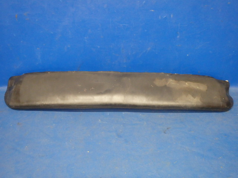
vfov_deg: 49.7
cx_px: 119
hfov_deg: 63.4
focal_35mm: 28
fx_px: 193
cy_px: 89
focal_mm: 5
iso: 800
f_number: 3.9
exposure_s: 1/20
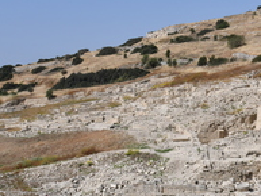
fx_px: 596
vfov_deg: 18.4
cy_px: 168
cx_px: 227
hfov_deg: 24.1
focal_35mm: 79
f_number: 11
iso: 200
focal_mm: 24
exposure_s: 1/500
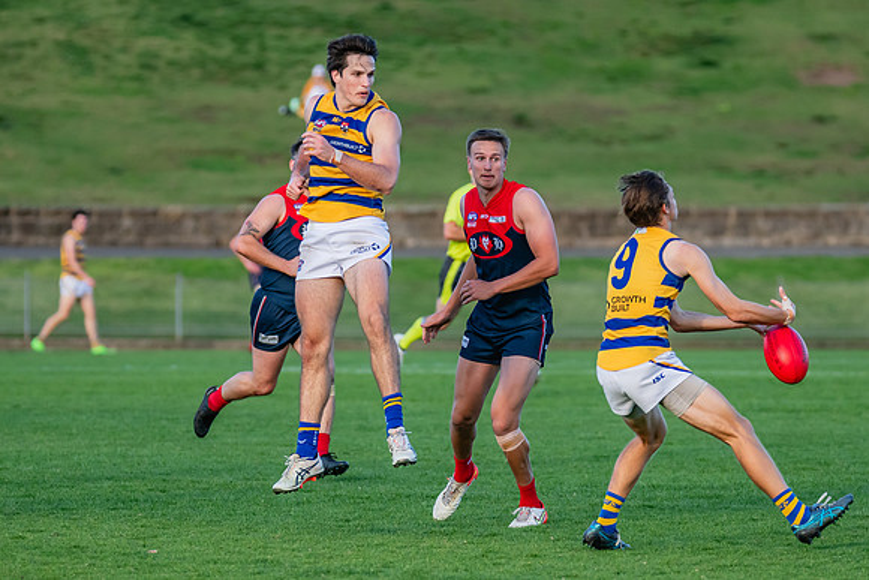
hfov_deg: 5.3
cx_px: 417
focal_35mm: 389
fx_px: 9393
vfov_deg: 3.5
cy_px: 198
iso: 900
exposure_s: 1/1250
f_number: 4
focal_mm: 250
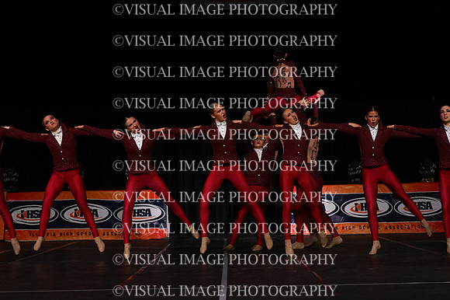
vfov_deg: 12.9
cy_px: 150
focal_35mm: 106
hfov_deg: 19.3
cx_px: 225
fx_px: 1324
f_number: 4
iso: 6400
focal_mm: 71
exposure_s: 1/1000
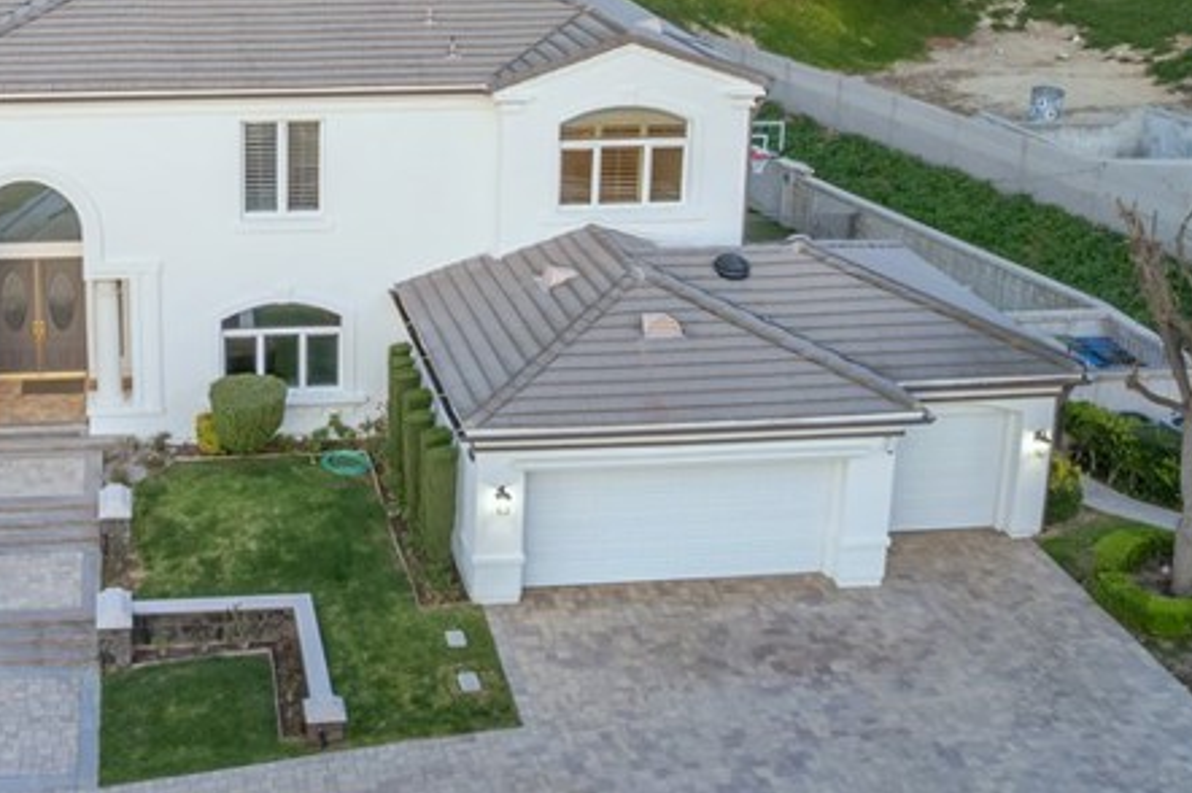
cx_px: 278
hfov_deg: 37.8
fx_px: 1687
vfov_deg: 26.0
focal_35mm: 51
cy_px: 162
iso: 100
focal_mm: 8.38
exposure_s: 1/30
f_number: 2.8
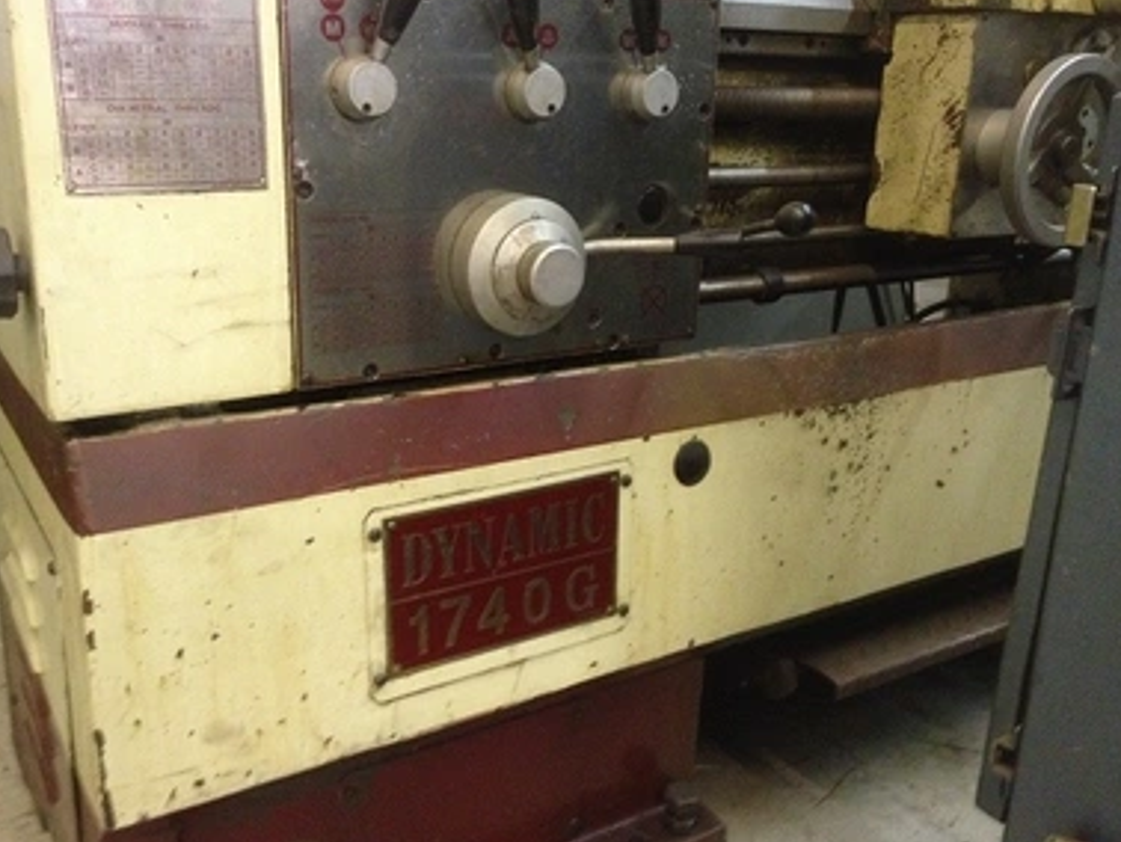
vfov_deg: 38.7
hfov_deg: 50.1
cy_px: 421
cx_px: 537
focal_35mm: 37
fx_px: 1199
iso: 500
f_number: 2.4
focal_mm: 4.28
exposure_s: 1/15
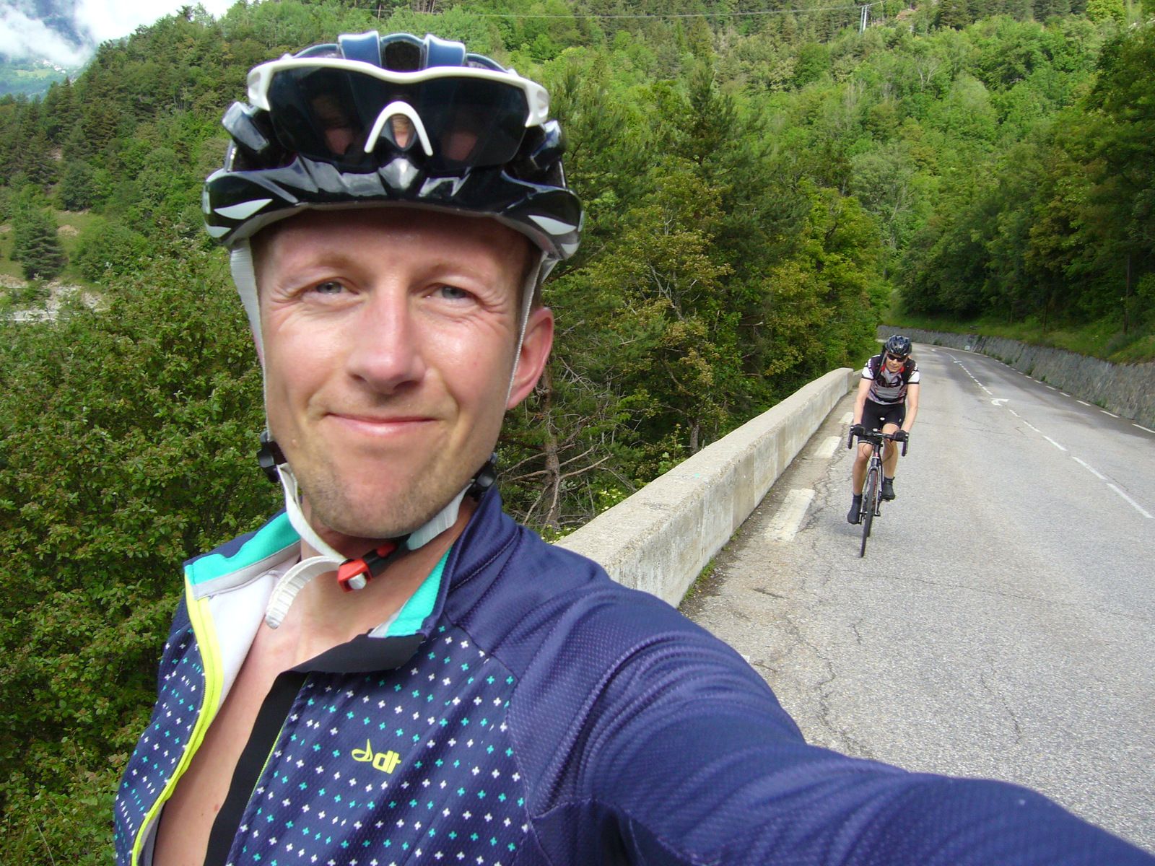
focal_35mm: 35
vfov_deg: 40.7
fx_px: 1168
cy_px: 433
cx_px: 578
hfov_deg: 52.6
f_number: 5.6
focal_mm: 5.8
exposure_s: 1/200
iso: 100
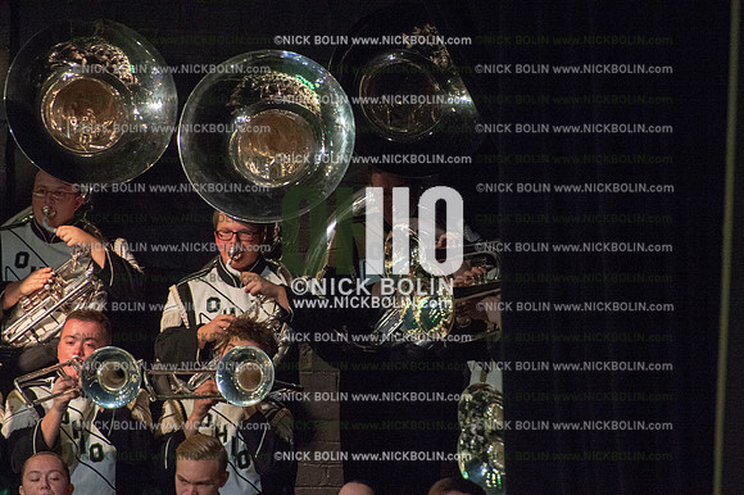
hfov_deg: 5.2
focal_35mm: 400
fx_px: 8262
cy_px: 248
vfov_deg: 3.4
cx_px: 372
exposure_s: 1/320
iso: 8000
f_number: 5.6
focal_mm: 400
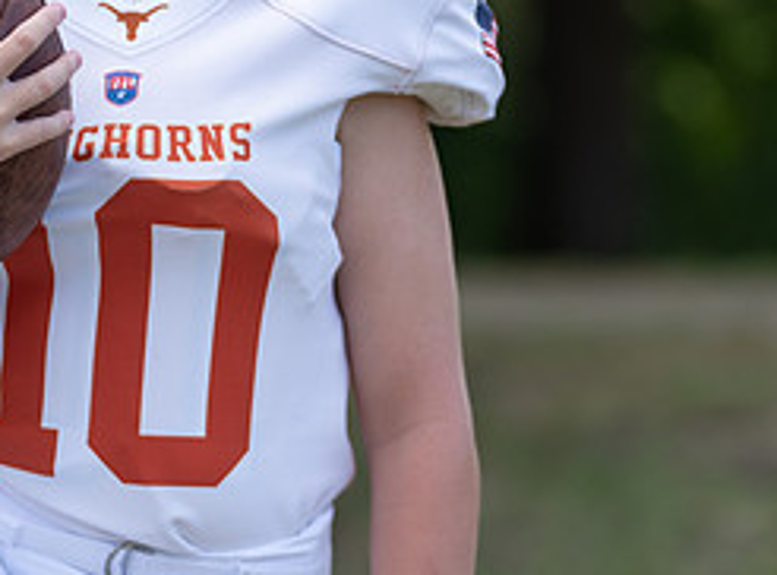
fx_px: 7885
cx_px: 148
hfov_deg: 5.6
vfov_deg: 4.2
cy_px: 42
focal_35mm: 353
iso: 100
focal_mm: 133
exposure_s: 1/400
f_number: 2.8
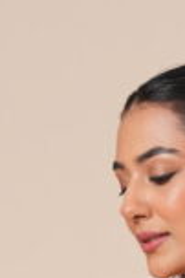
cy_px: 483
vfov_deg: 3.6
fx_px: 4373
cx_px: 117
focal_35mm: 566
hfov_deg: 2.4
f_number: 5.6
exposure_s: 1/160
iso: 640
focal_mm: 143
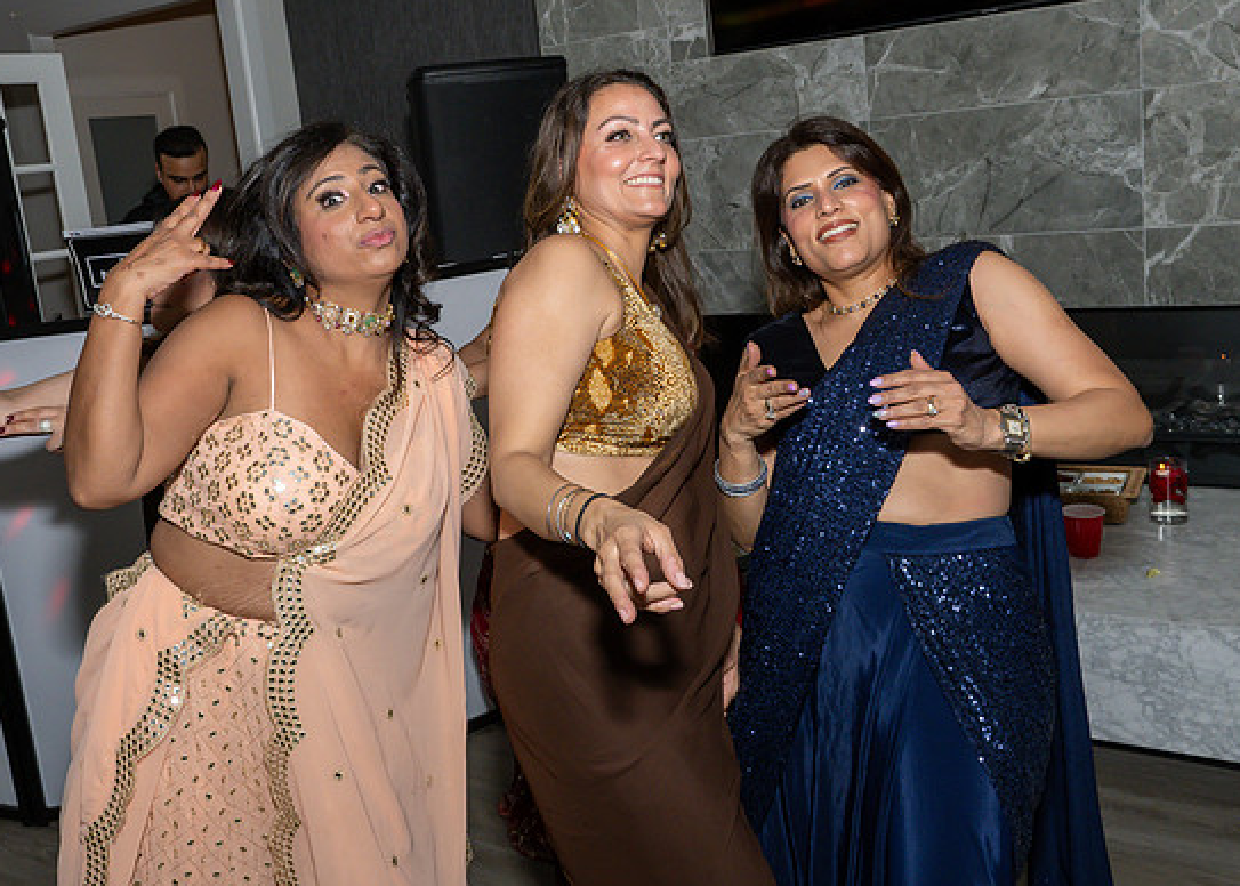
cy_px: 361
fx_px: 1127
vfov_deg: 42.7
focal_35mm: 32
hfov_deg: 57.5
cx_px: 562
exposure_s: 1/250
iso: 640
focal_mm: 17
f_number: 8
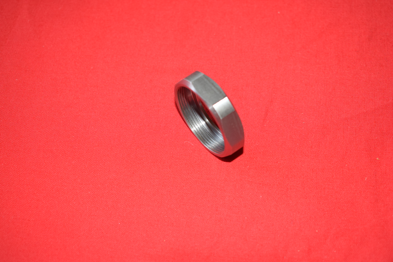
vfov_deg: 25.8
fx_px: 573
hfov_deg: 37.8
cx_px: 196
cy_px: 131
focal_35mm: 52
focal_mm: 35
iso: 800
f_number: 5.6
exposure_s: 1/160
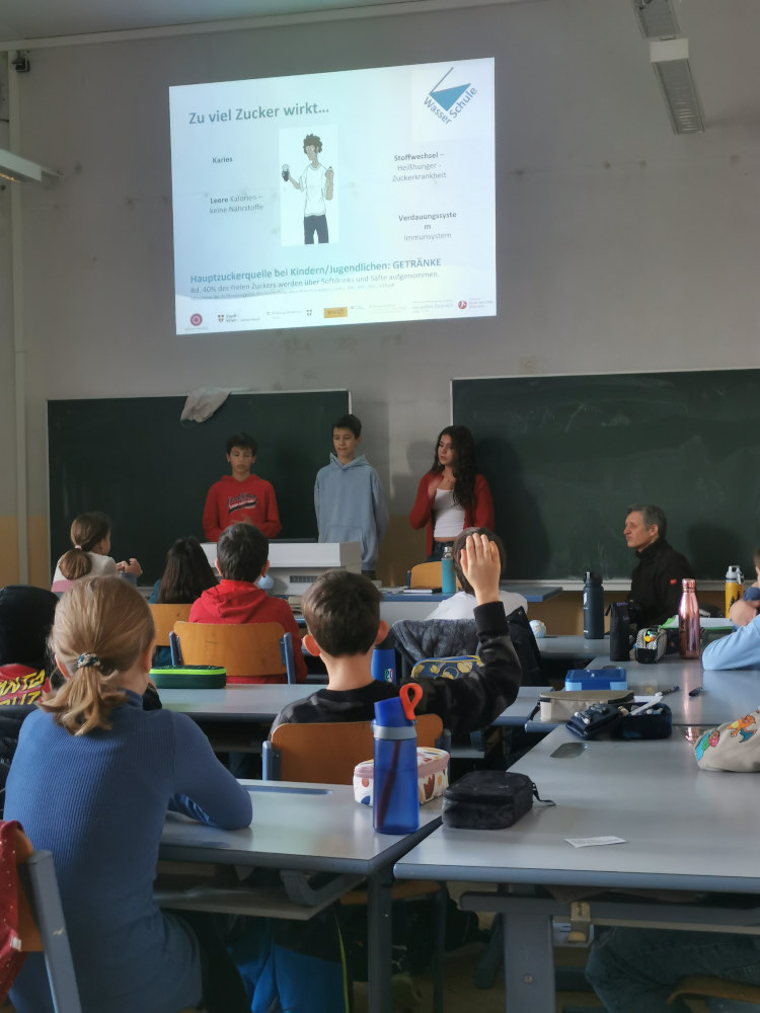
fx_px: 1522
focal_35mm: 52
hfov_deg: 28.0
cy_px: 506
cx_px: 380
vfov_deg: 36.8
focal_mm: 5.58
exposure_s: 1/50
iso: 160
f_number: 1.8
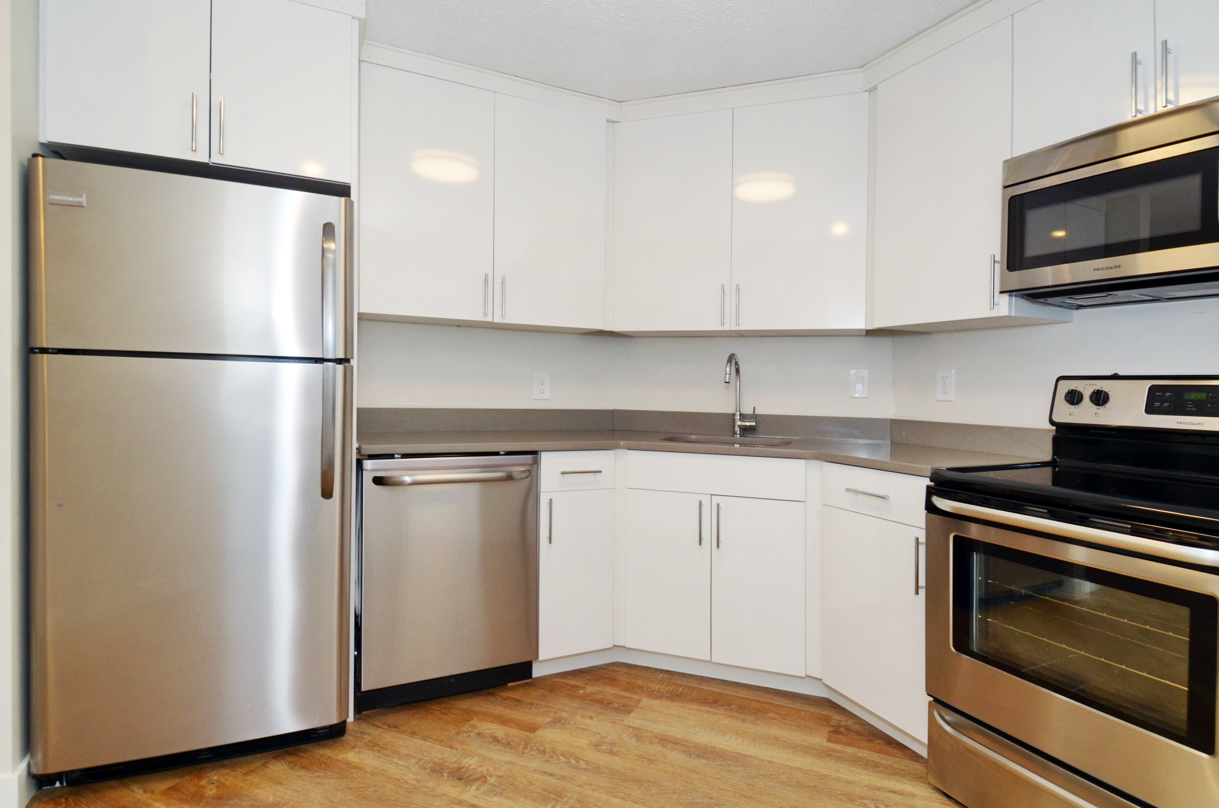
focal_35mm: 18
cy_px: 404
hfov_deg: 90.1
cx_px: 610
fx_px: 608
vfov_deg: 67.1
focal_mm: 12
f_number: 7.1
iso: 500
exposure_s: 1/60
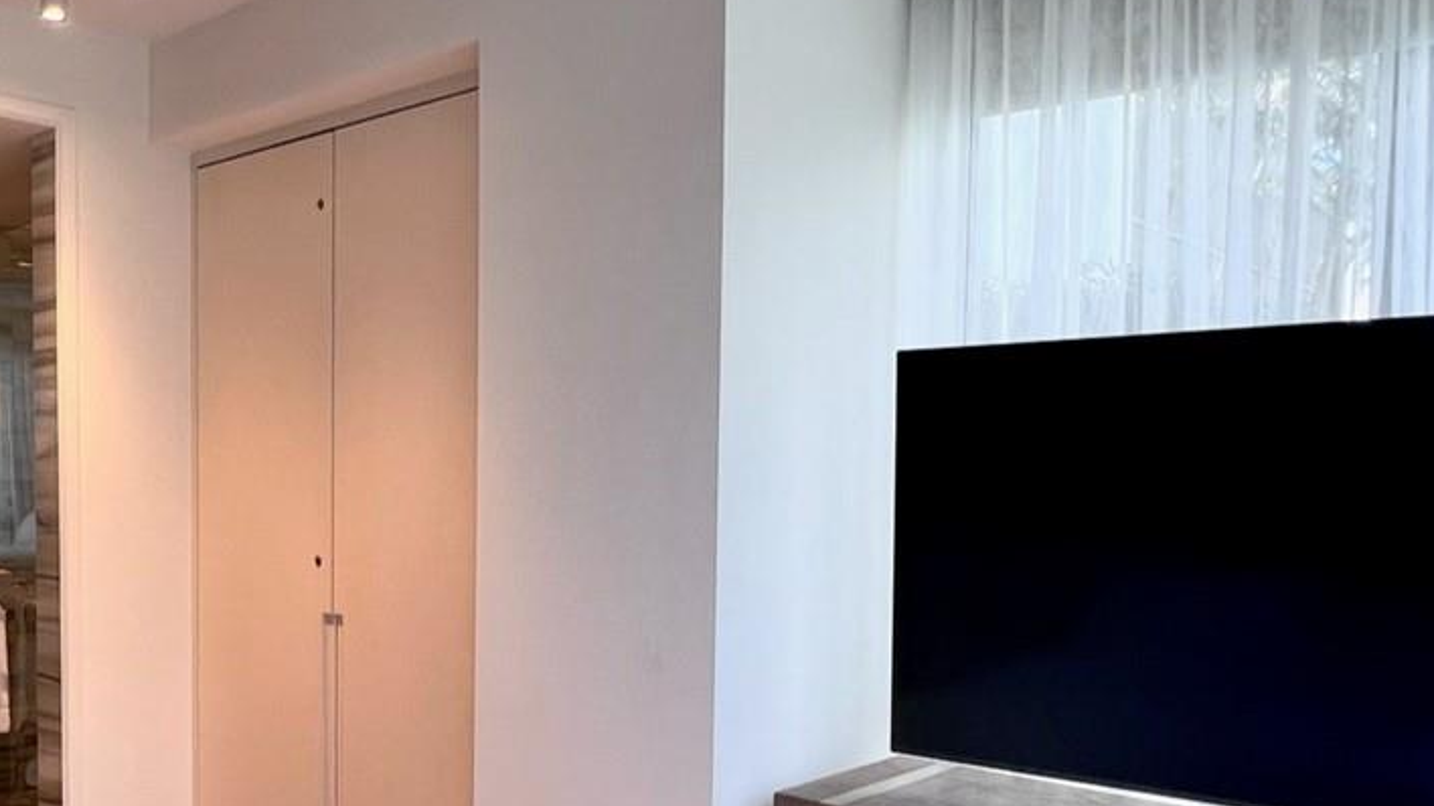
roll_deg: -0.5
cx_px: 512
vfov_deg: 36.3
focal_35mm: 32
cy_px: 538
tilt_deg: -3.6
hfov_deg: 60.0
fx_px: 1217
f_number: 1.8
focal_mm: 1.57
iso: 64
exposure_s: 1/120
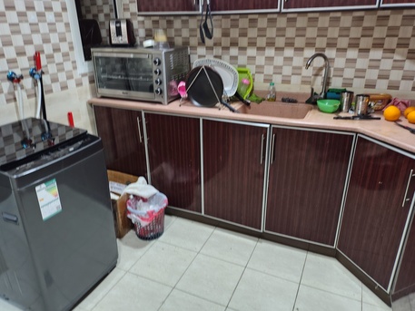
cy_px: 156
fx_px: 300
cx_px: 208
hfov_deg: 69.4
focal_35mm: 25
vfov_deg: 54.9
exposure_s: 1/24.7
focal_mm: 4.71
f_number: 1.7
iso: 1166
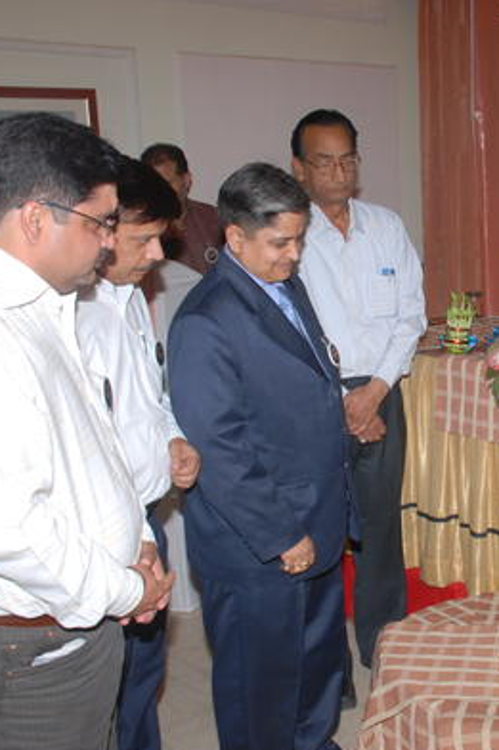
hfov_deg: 28.1
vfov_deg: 42.8
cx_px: 455
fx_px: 957
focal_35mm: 46
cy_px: 383
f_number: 9
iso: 200
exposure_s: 1/125
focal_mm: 20
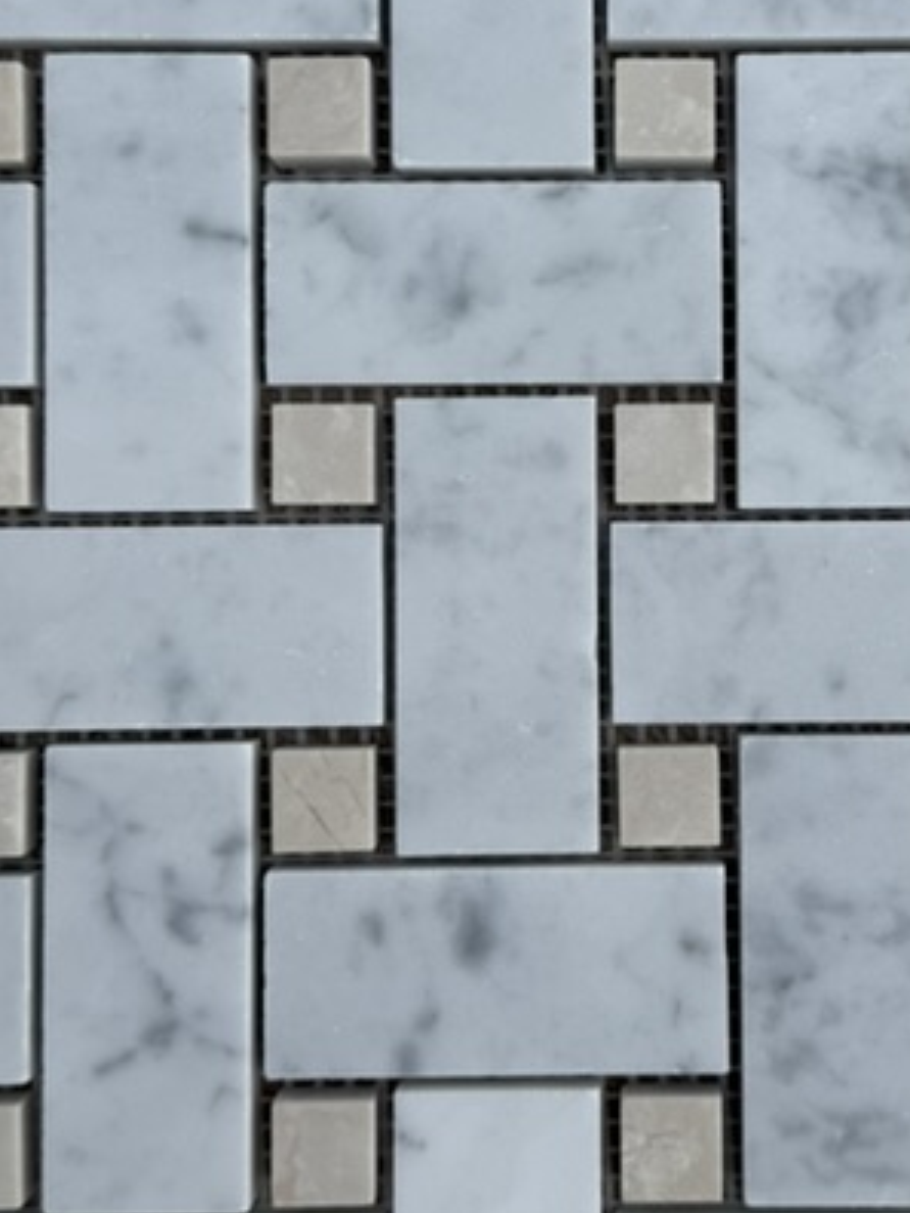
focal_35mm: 62
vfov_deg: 31.1
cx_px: 653
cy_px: 499
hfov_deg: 23.5
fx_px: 2173
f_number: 1.78
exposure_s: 1/6711
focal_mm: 6.76
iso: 80
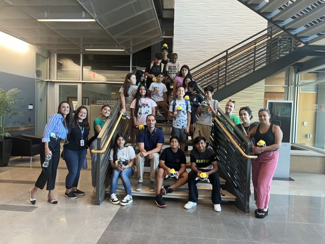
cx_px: 162
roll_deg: -1.5
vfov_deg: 53.1
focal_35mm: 26
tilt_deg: -2.2
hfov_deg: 67.3
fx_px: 244
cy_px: 122
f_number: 1.5
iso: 200
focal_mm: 5.7
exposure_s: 1/60
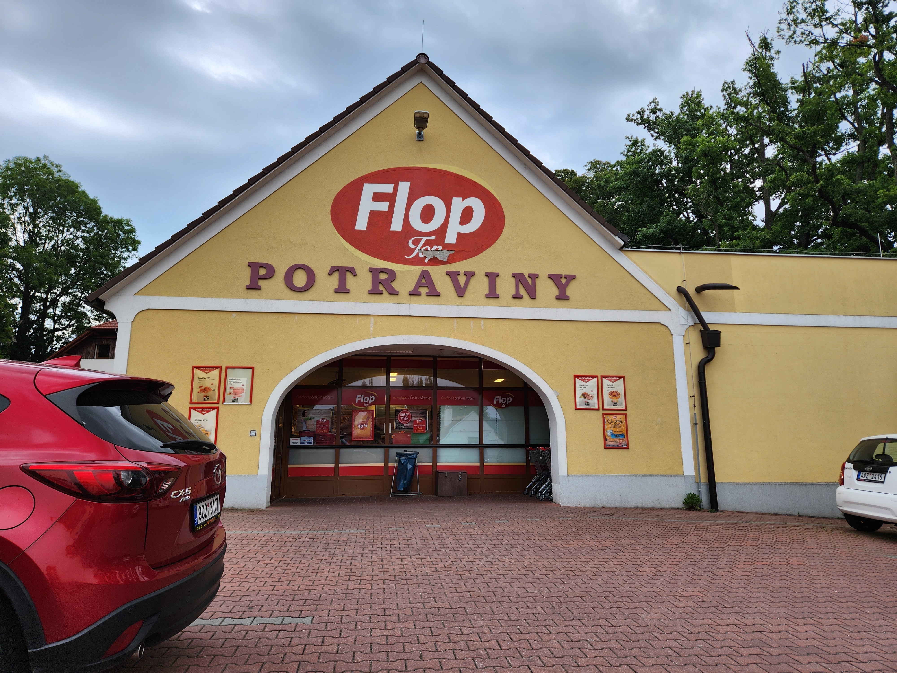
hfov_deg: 73.9
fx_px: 596
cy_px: 336
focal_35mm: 23
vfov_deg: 58.9
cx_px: 448
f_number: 1.8
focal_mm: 5.4
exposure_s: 1/257
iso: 20
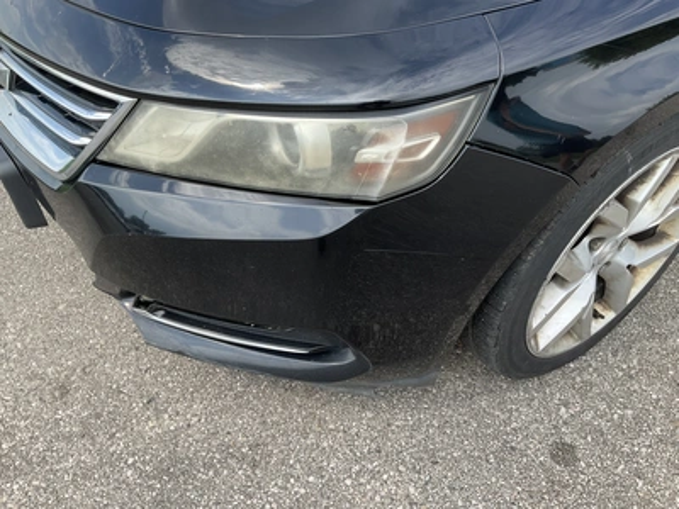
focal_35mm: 29
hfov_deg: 61.7
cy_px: 254
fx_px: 569
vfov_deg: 48.2
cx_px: 340
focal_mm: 3
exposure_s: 1/574
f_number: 1.8
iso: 25
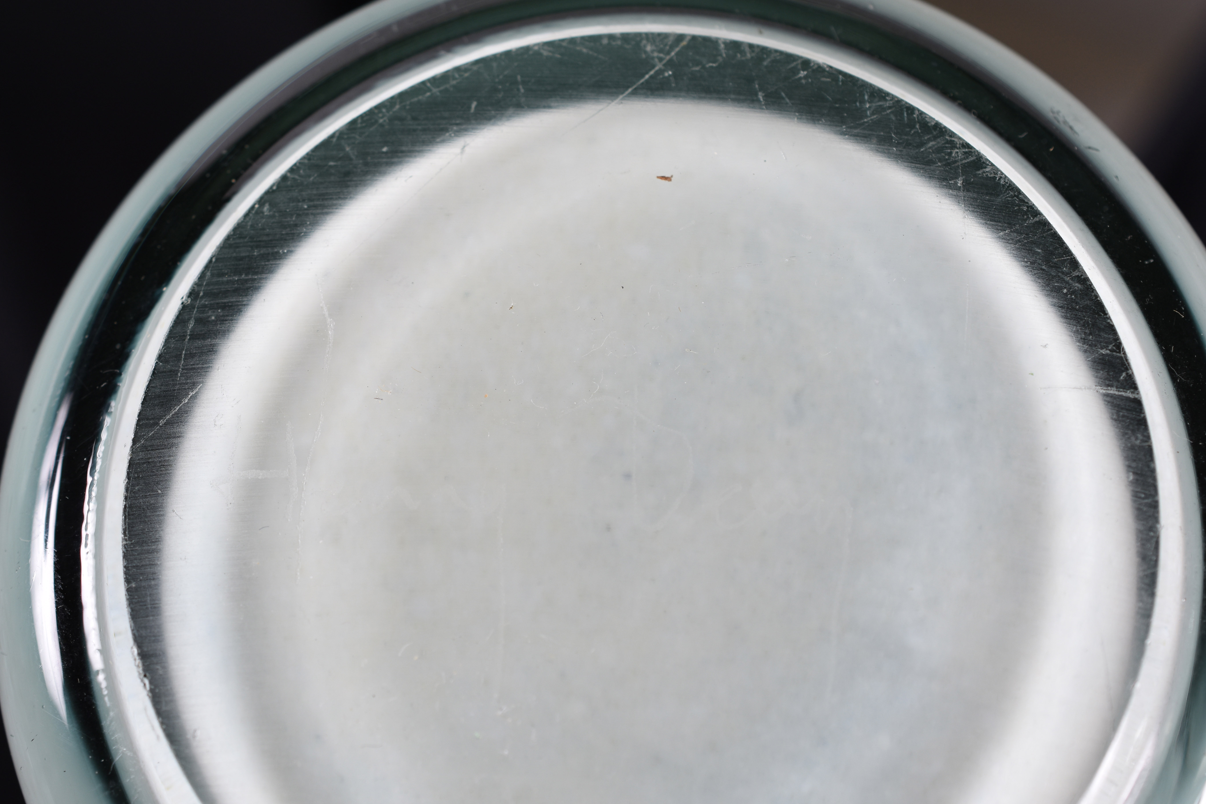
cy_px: 421
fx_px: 2211
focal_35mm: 66
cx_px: 558
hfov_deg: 30.5
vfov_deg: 20.6
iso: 200
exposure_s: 1/50
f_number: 6.3
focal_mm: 40
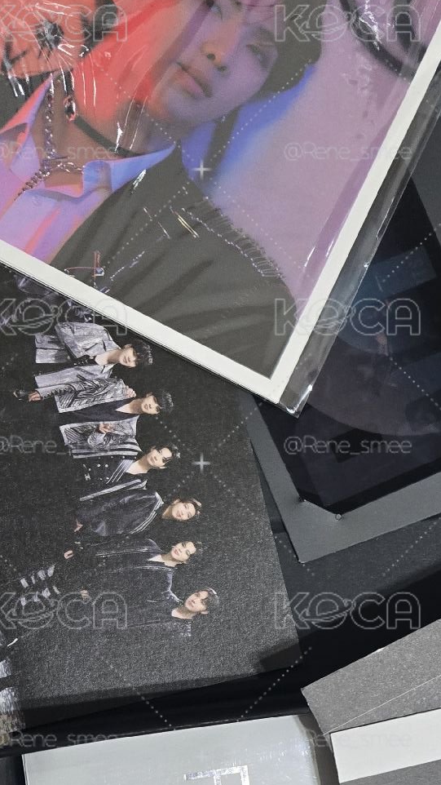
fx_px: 1040
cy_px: 659
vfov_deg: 39.3
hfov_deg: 22.5
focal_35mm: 50
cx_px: 495
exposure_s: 1/120
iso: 500
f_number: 1.8
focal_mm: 5.4
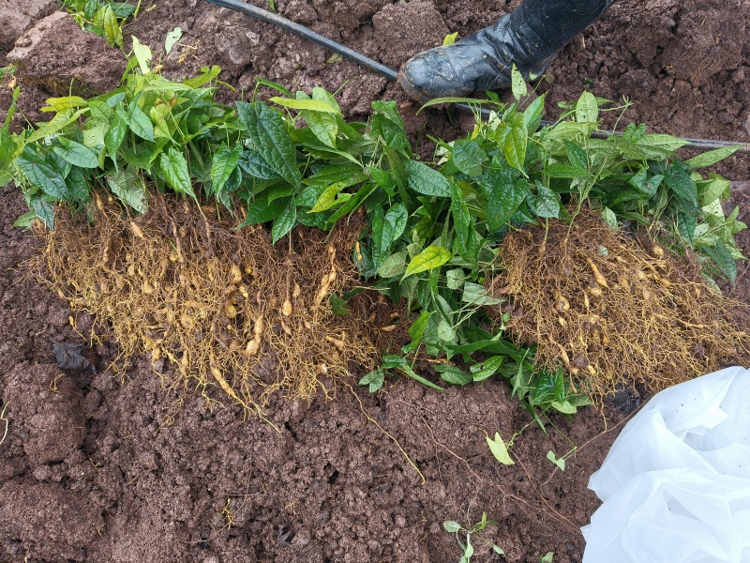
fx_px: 563
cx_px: 375
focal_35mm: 26
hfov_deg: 67.3
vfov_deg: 53.1
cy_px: 282
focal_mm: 4.84
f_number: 1.8
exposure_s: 1/100
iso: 80
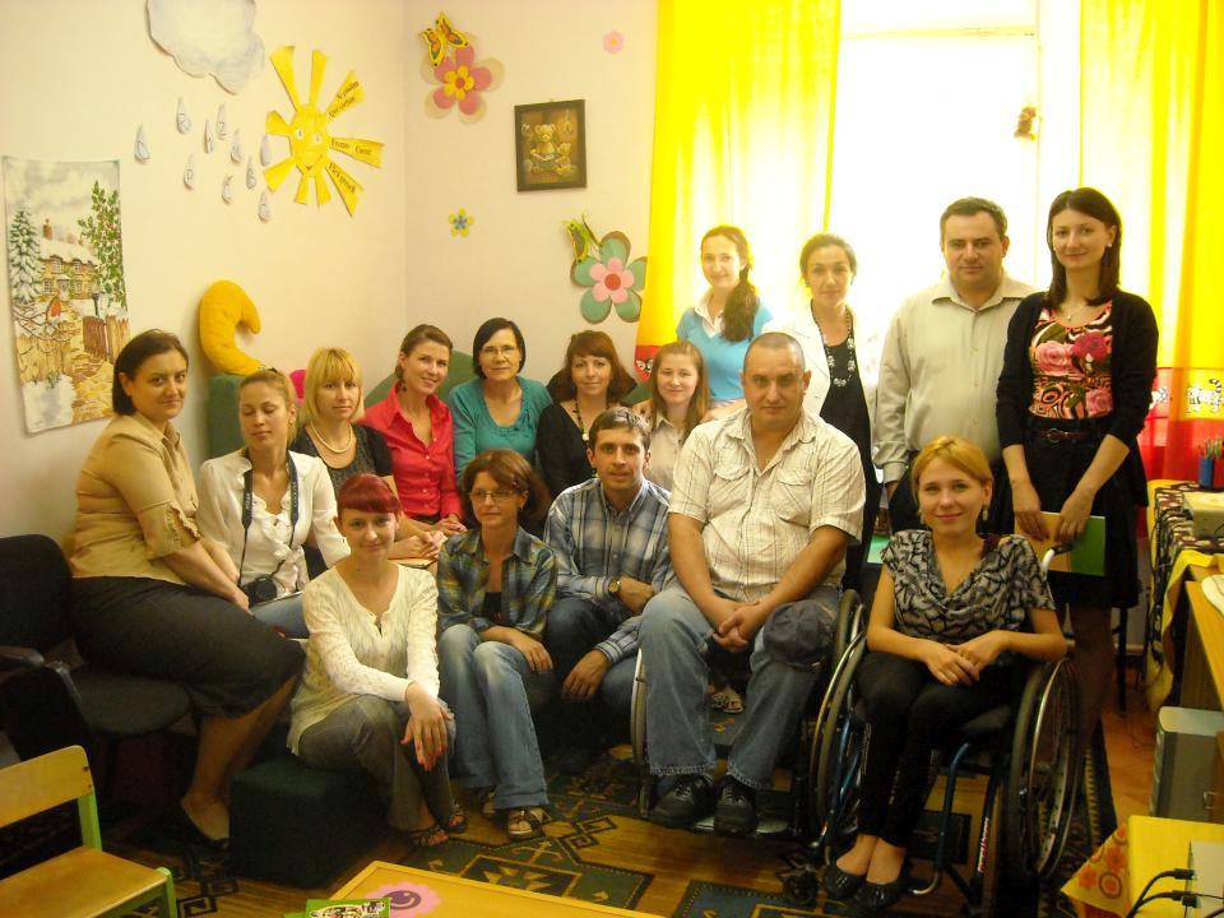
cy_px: 459
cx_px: 612
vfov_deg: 40.7
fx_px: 1238
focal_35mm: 35
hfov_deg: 52.6
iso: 400
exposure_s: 1/38
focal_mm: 5.7
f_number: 2.8
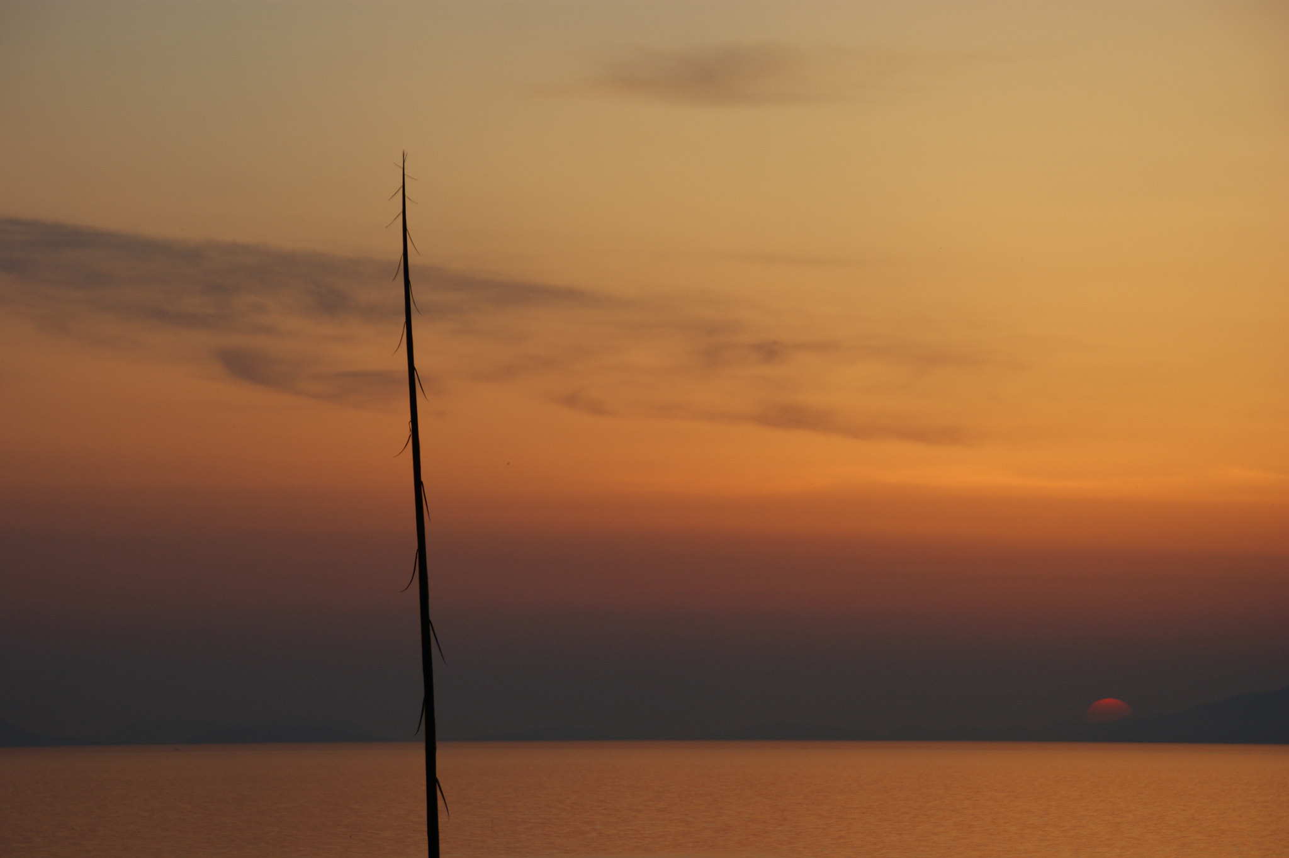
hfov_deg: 15.2
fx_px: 4831
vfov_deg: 10.1
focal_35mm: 135
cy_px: 429
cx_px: 644
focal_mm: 90
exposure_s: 1/160
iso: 100
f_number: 6.3
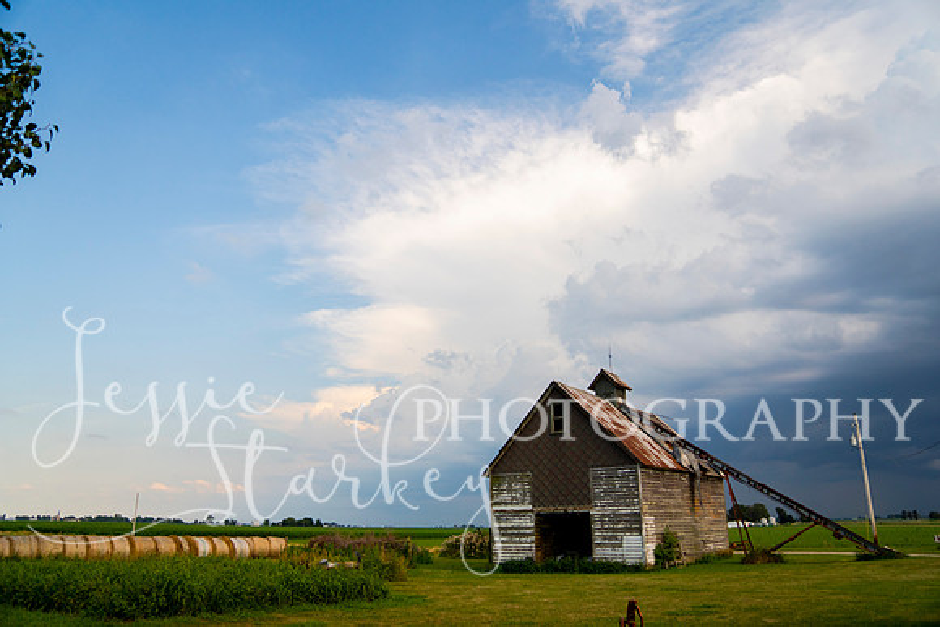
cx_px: 470
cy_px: 314
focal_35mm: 24
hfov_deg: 73.7
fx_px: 627
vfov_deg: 53.2
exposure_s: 1/1250
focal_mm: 16
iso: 160
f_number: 2.8
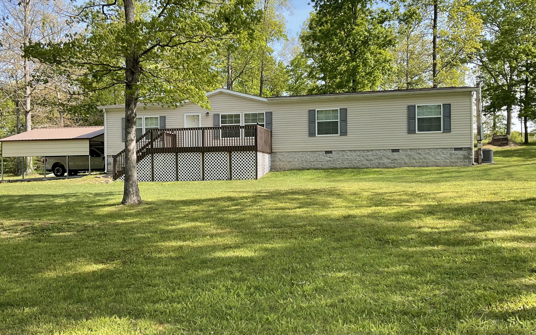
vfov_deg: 35.3
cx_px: 250
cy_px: 170
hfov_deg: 54.0
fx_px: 526
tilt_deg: -1.0
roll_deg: +1.5
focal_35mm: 36
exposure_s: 1/482
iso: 16
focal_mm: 3
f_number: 1.8
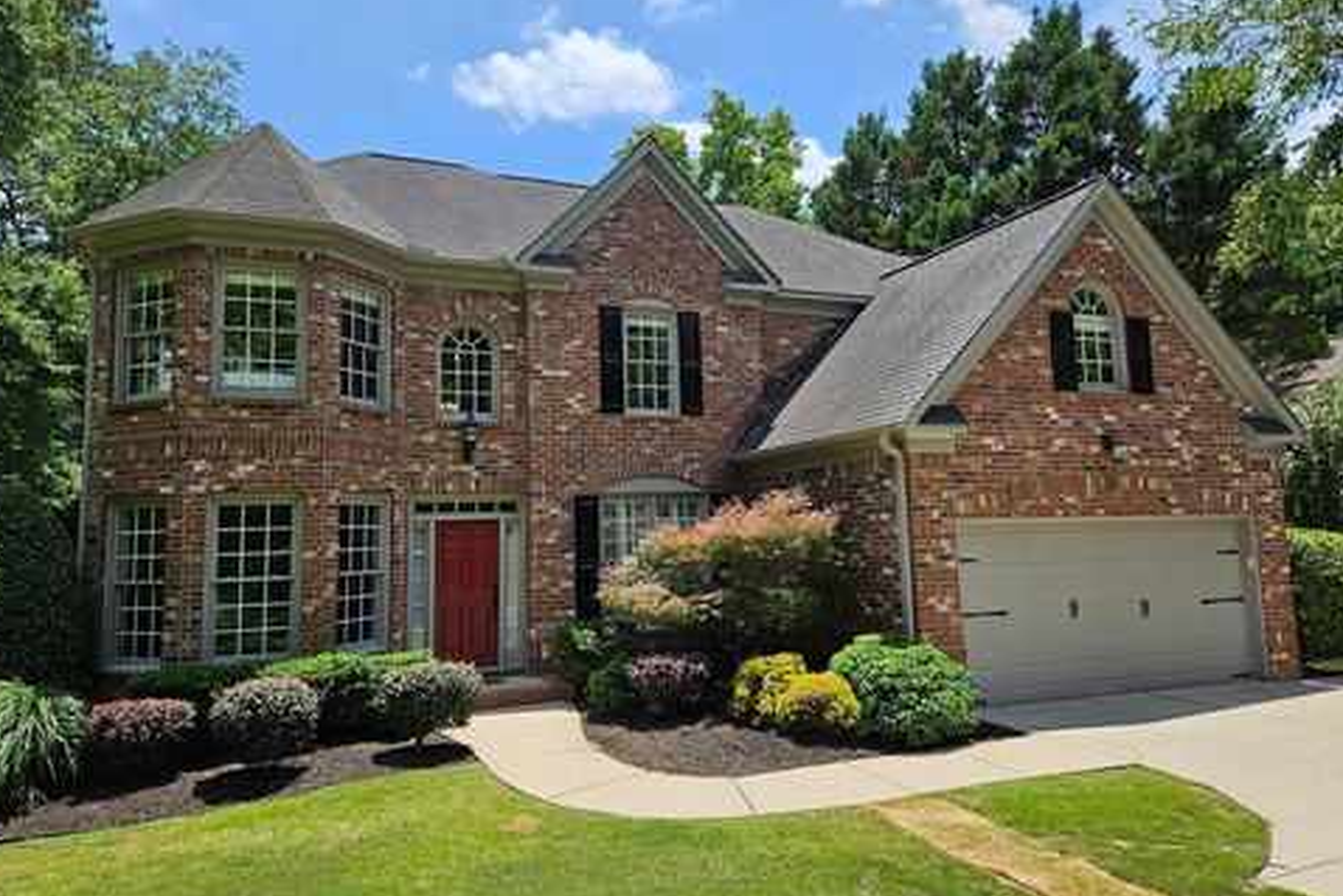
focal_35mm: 25
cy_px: 414
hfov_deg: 71.5
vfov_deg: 51.3
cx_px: 660
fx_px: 933
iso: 25
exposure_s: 1/1468
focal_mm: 5.4
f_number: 1.8
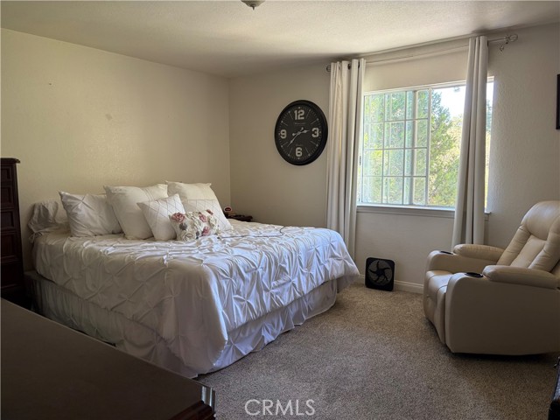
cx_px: 280
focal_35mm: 26
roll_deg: +0.9
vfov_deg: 53.1
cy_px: 210
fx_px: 421
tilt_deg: -5.9
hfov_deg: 67.3
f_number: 1.6
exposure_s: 1/60
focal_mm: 5.96
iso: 100
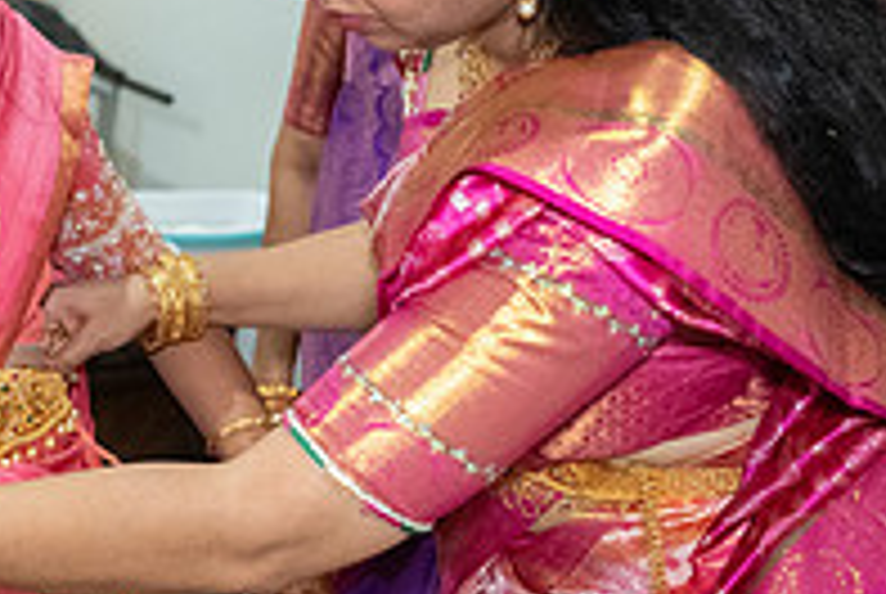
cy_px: 367
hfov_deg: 26.9
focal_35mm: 71
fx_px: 1750
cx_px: 9
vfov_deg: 19.2
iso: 2000
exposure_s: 1/160
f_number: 2.8
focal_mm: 24
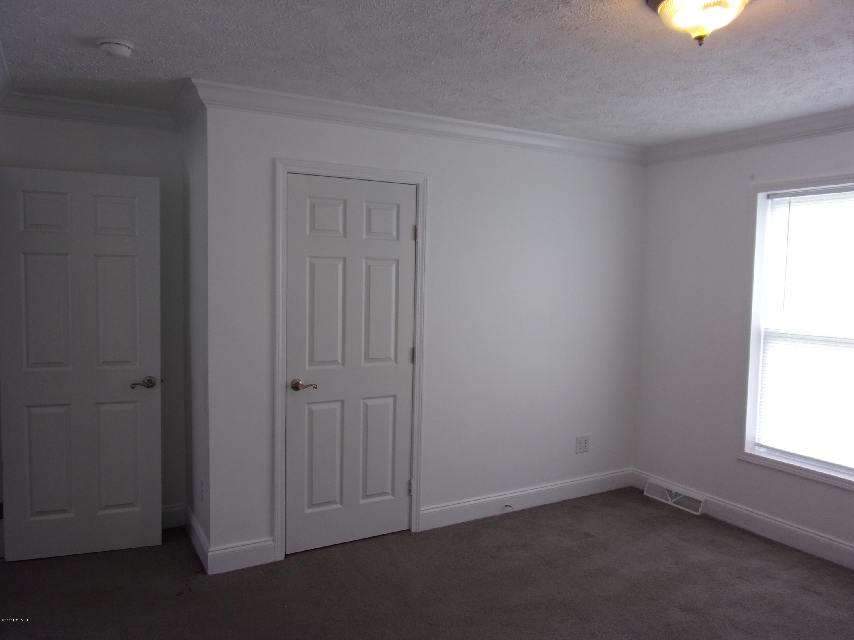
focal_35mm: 24
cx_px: 427
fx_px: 592
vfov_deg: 56.8
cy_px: 320
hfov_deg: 71.6
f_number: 3.3
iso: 80
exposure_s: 1/60
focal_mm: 4.3
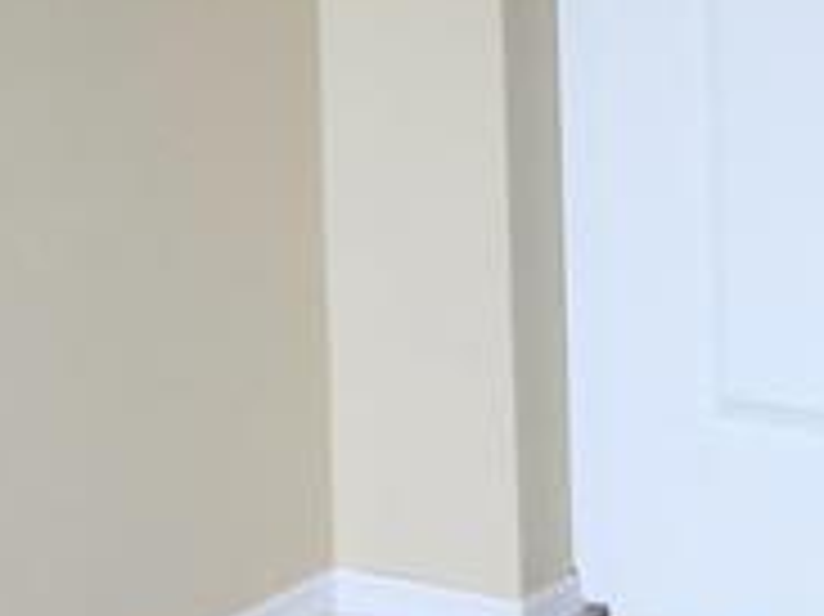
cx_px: 1851
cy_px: -486
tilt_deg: -8.2
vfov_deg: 8.8
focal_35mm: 162
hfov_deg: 10.7
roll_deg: +0.5
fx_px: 3854
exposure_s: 1/60
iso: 25
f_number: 2.2
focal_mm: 4.15
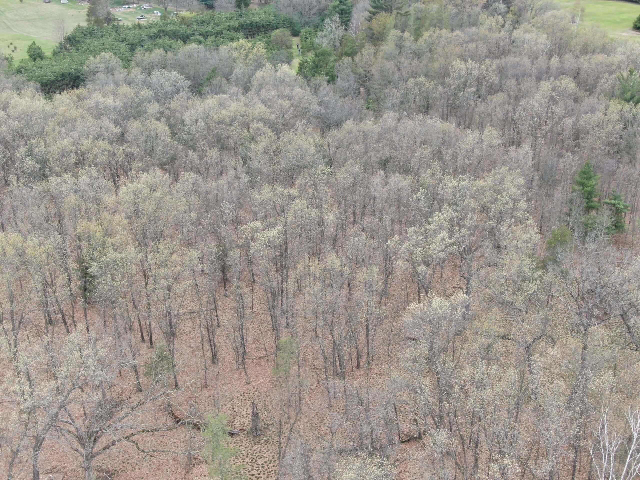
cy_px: 240
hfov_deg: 44.8
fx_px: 777
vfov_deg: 34.3
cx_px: 320
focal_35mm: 42
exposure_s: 1/120
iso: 100
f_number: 3.5
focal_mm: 7.23
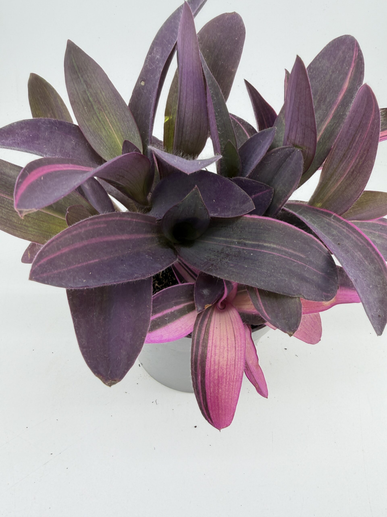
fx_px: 358
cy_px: 258
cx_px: 194
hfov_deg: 56.8
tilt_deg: -43.5
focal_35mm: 24
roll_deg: -5.7
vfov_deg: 71.6
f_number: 2.2
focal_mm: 2.22
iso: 40
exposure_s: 1/137
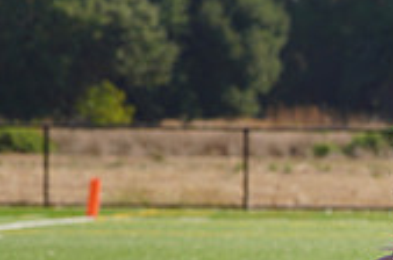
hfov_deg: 4.3
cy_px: 344
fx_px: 5274
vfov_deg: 2.8
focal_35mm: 484
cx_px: 374
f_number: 11
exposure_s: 1/160
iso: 100
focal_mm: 141
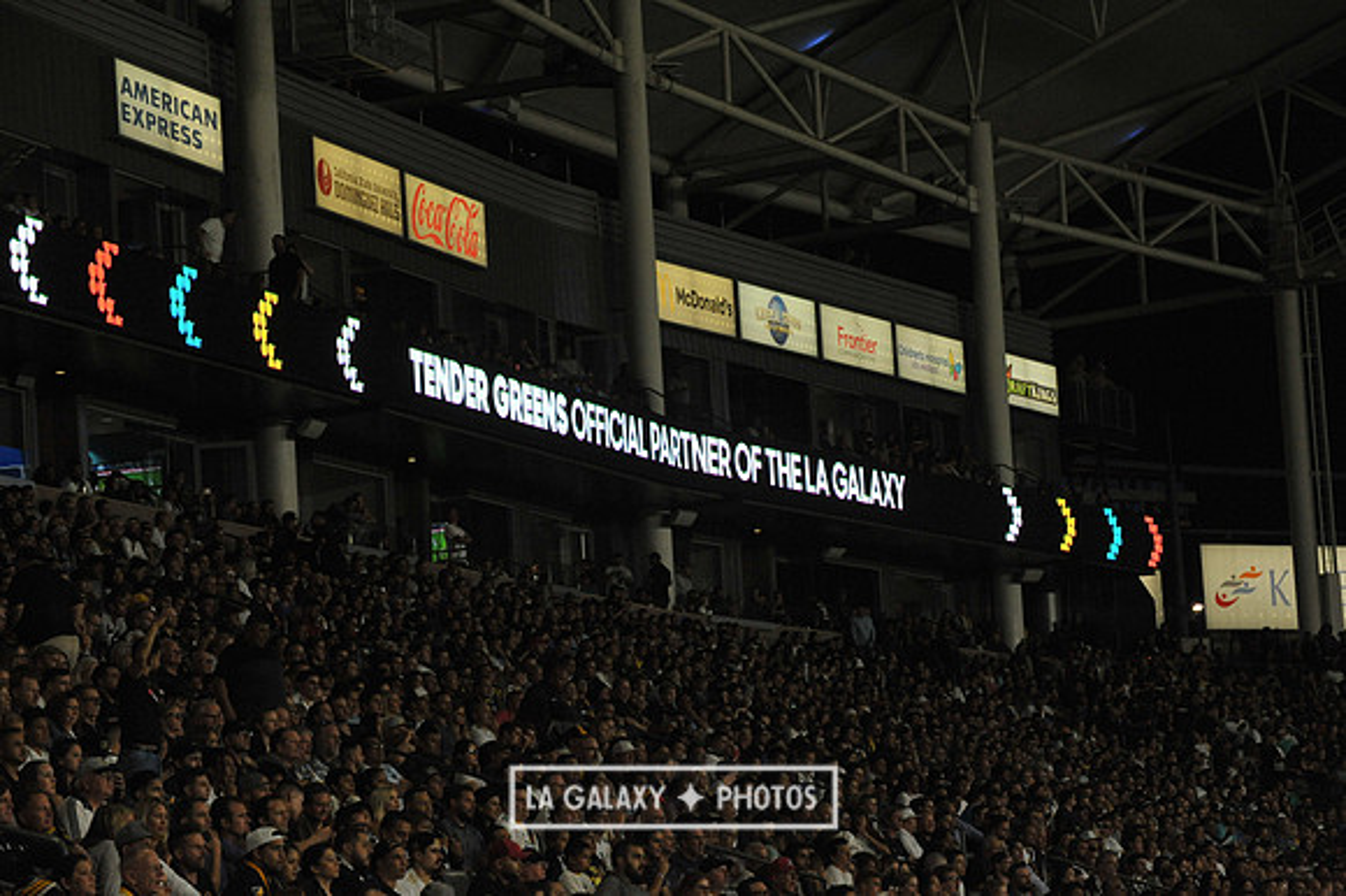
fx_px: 4858
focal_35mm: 130
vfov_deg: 10.5
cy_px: 448
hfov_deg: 15.8
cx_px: 673
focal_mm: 130
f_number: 10
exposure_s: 1/400
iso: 3200
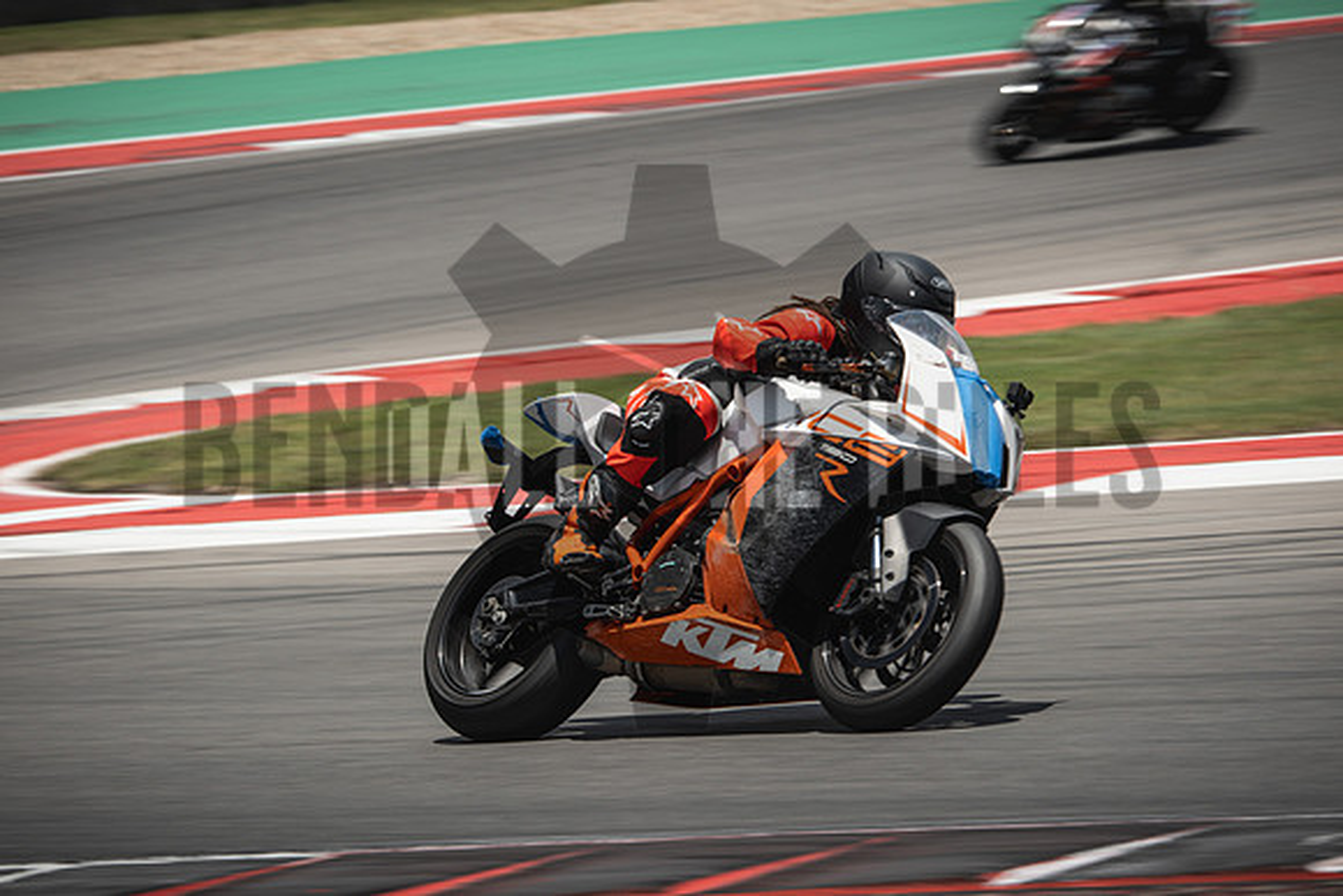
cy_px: 448
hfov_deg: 6.9
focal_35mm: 300
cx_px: 672
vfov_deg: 4.6
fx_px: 11194
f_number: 9
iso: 125
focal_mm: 200
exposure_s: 1/200
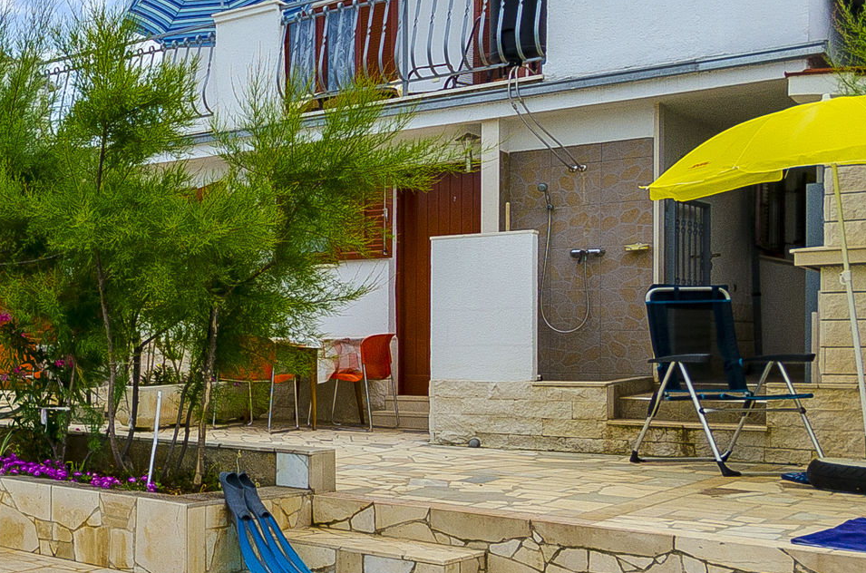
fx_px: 1056
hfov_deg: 34.1
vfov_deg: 30.3
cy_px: 345
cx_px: -219
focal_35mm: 44
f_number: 6.3
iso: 100
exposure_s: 1/800
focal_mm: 10
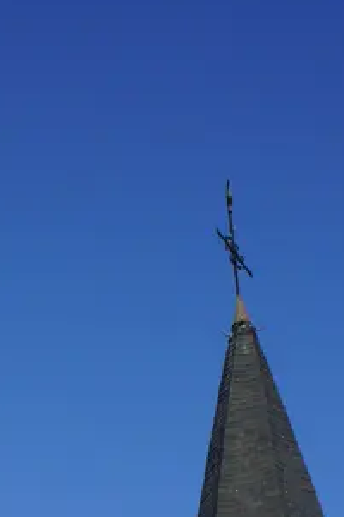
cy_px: 912
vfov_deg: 15.5
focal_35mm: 115
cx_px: 2
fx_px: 1652
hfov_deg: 11.8
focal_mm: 18
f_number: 11
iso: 200
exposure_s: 1/160
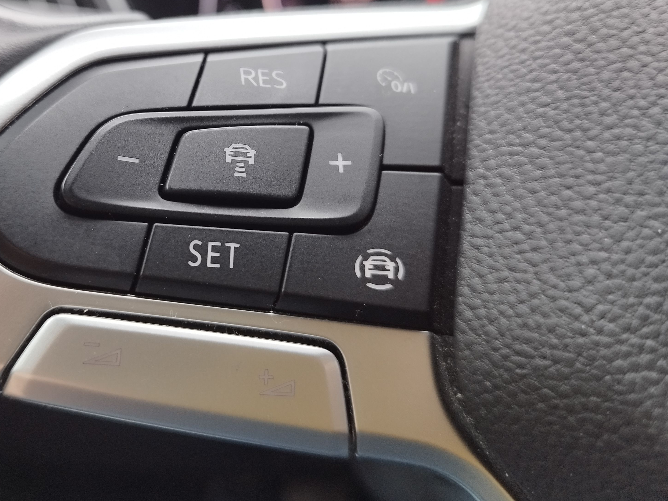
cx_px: 221
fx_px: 637
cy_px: 169
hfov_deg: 54.2
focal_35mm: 33
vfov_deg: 42.4
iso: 210
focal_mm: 5.89
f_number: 1.89
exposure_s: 1/50
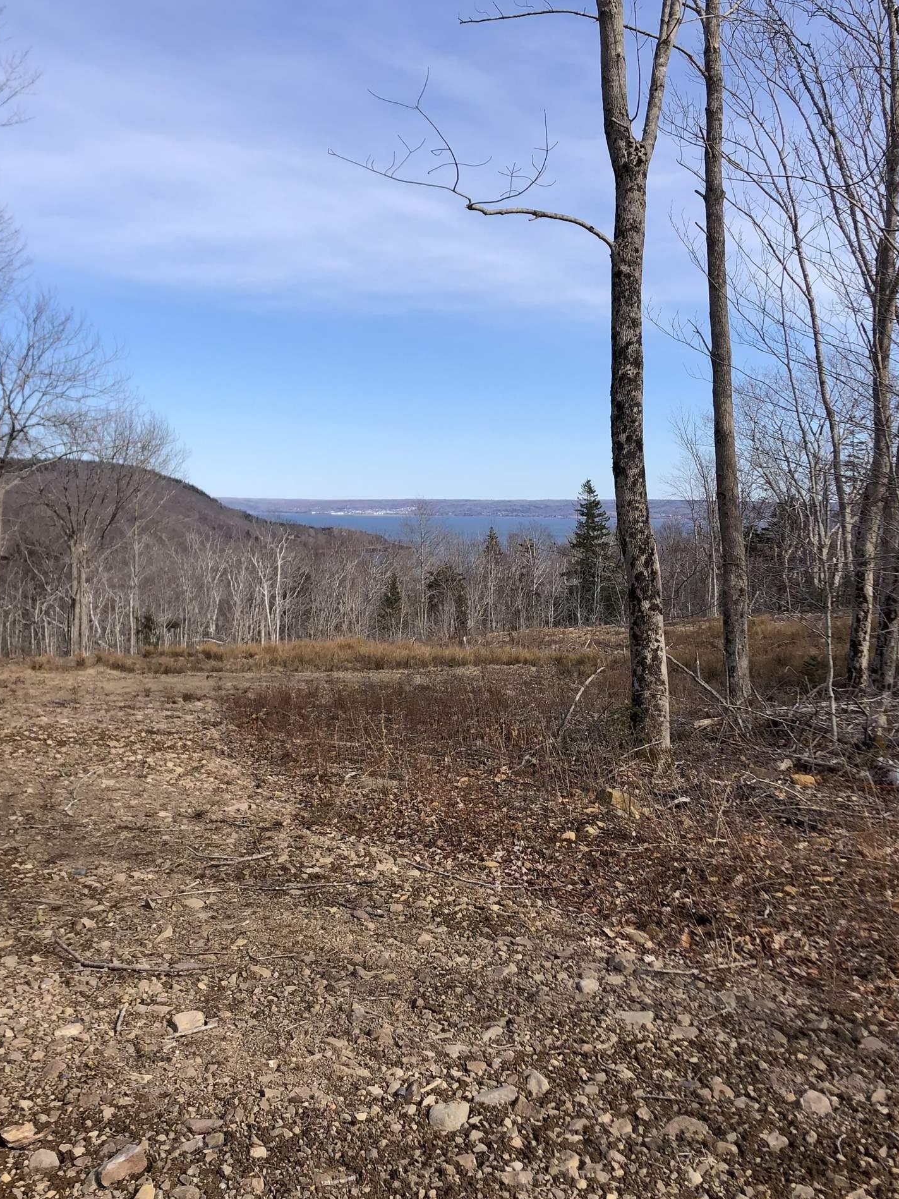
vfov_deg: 53.9
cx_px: 418
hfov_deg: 41.8
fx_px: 1177
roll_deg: +0.2
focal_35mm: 34
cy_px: 576
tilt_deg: -4.8
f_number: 1.8
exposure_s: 1/1779
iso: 20
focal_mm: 3.99
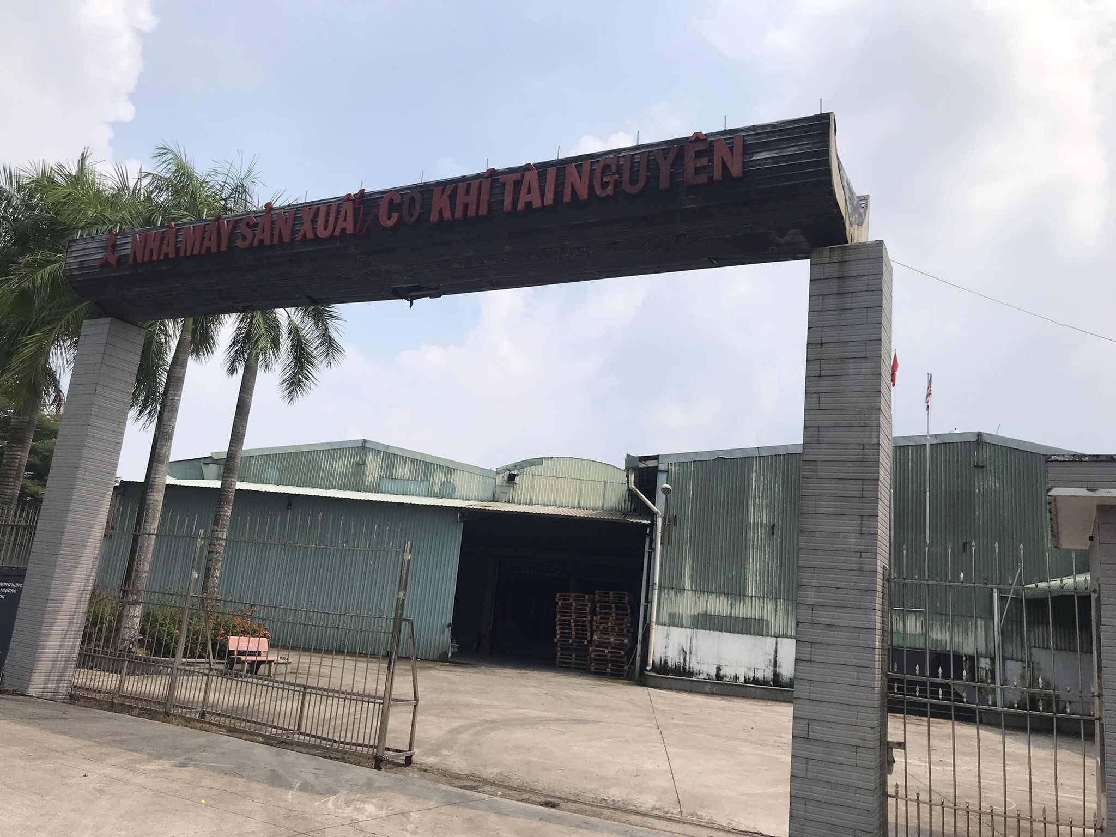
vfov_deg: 49.7
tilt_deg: +13.8
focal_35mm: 28
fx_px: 903
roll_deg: -4.9
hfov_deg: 63.4
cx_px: 558
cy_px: 418
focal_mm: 3.99
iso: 20
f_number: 1.8
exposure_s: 1/2660
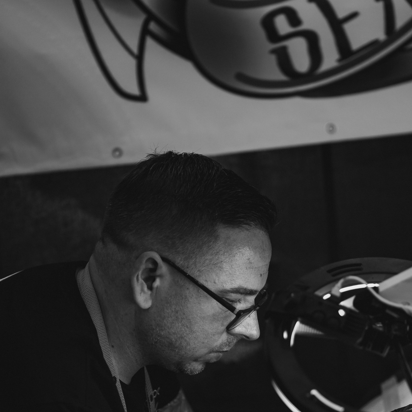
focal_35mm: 75
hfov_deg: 23.1
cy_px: 300
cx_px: 219
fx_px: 1010
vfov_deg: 22.9
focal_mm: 45
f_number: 1.8
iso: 160
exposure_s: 1/60
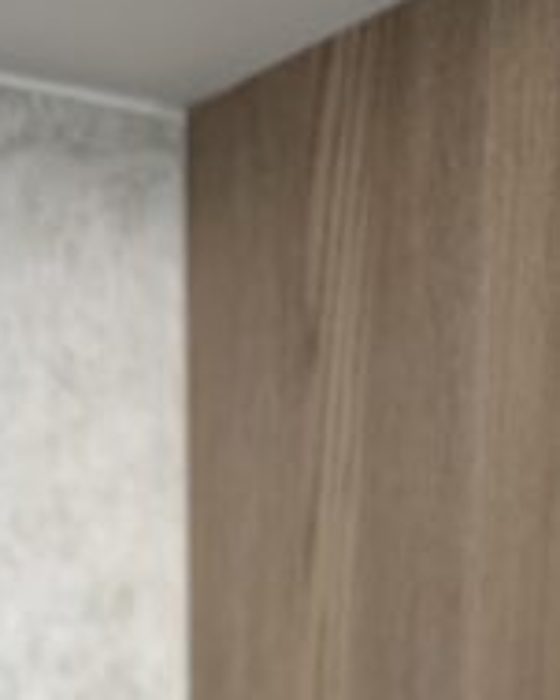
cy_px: 1470
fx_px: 2053
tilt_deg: -17.1
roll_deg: +0.4
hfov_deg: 15.5
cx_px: 178
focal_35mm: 99
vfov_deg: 15.1
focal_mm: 6.76
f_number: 1.78
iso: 125
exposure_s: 1/120
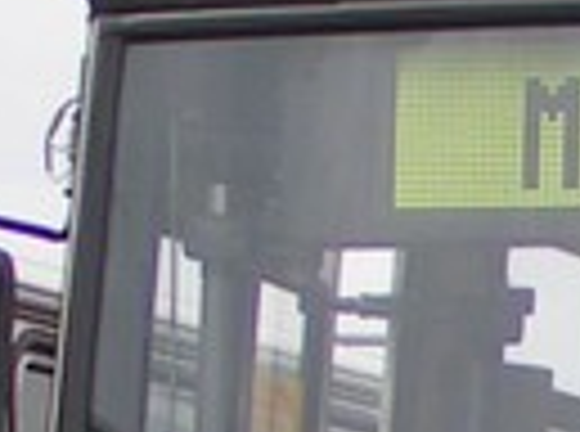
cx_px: 1484
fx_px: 7018
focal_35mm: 420
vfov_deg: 3.5
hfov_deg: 4.6
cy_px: 1087
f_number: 3.2
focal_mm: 9.2
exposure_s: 1/640
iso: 50
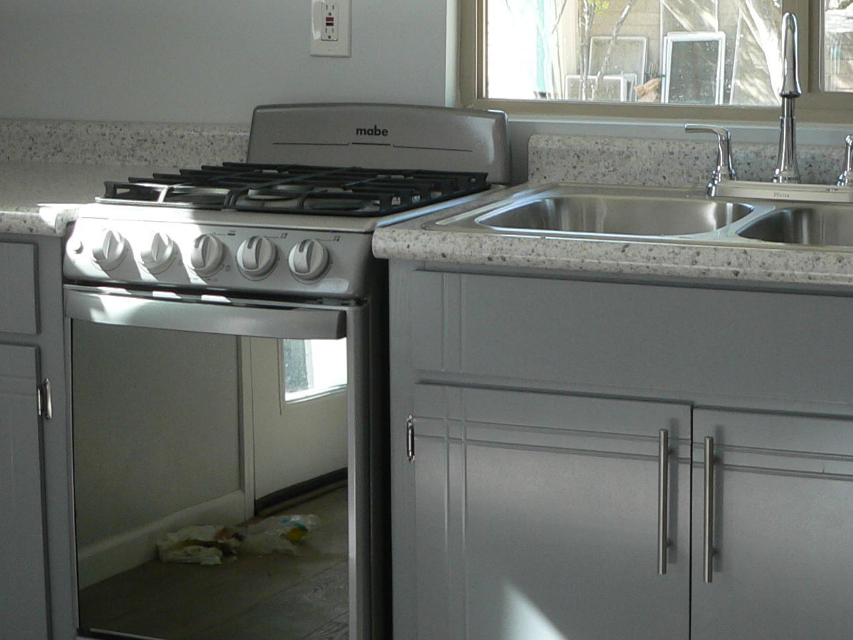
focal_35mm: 73
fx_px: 1799
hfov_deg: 26.6
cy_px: 80
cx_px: 539
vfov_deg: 19.8
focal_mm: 6
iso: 80
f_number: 2.8
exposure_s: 1/60
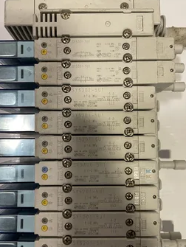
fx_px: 222
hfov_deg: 45.5
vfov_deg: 58.3
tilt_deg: -86.8
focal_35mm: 31
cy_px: 128
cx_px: 85
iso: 250
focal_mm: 4.2
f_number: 1.6
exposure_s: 1/60
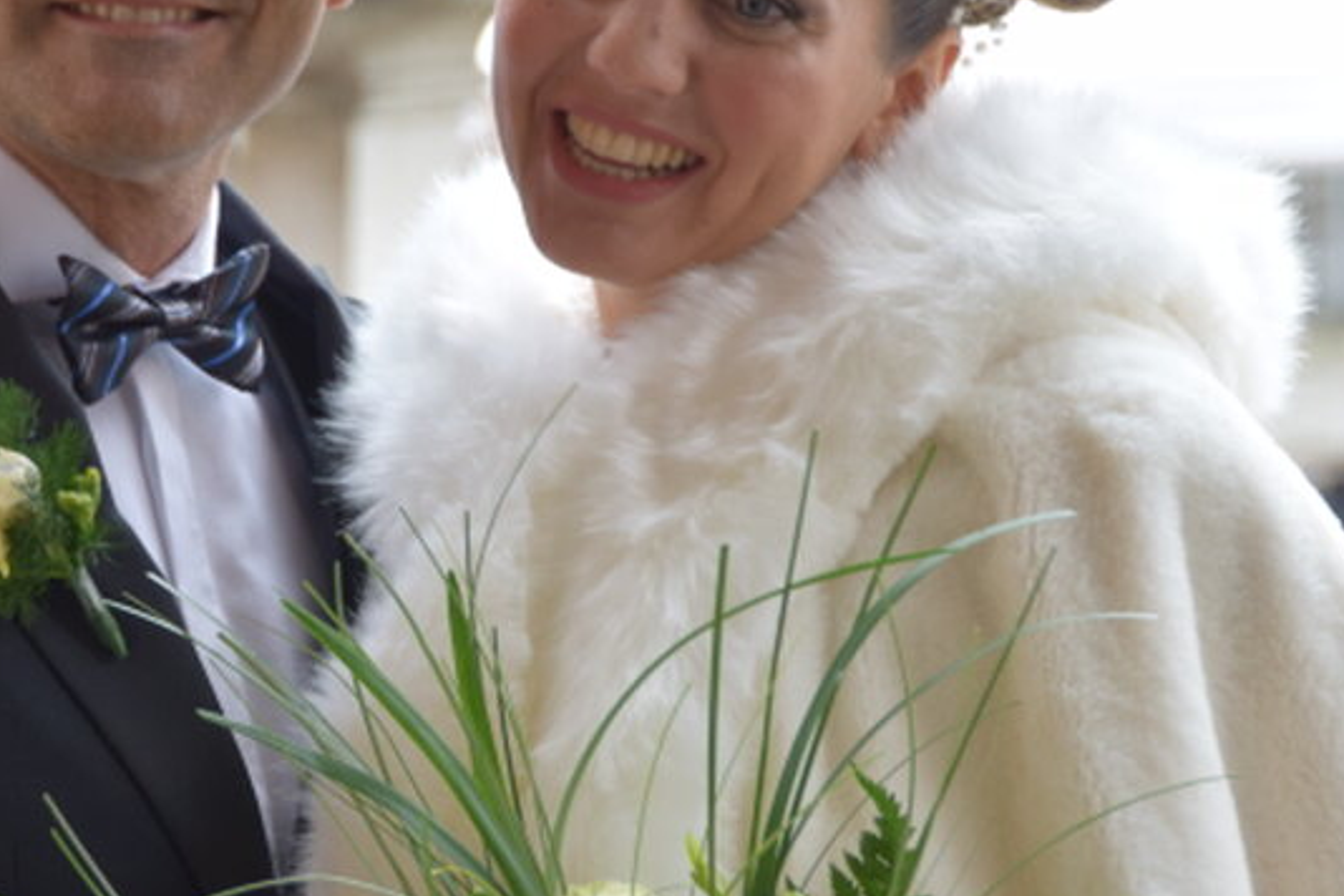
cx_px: 301
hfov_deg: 5.4
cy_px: 350
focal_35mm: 382
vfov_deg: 3.6
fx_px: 14260
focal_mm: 130
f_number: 7.1
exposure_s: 1/200
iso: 400
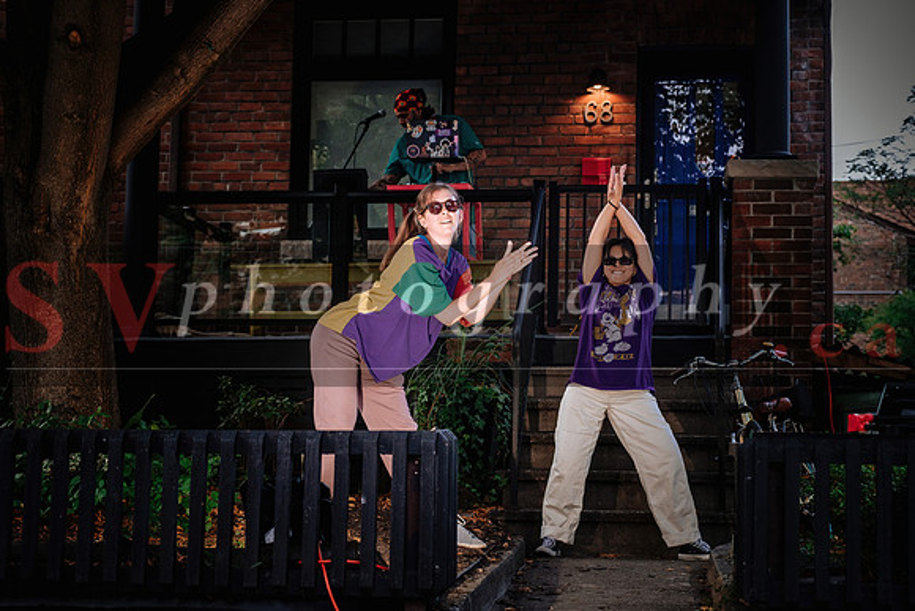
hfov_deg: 30.9
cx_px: 479
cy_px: 307
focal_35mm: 65
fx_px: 1653
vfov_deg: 20.9
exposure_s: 1/250
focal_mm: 40.1
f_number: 2.8
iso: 400
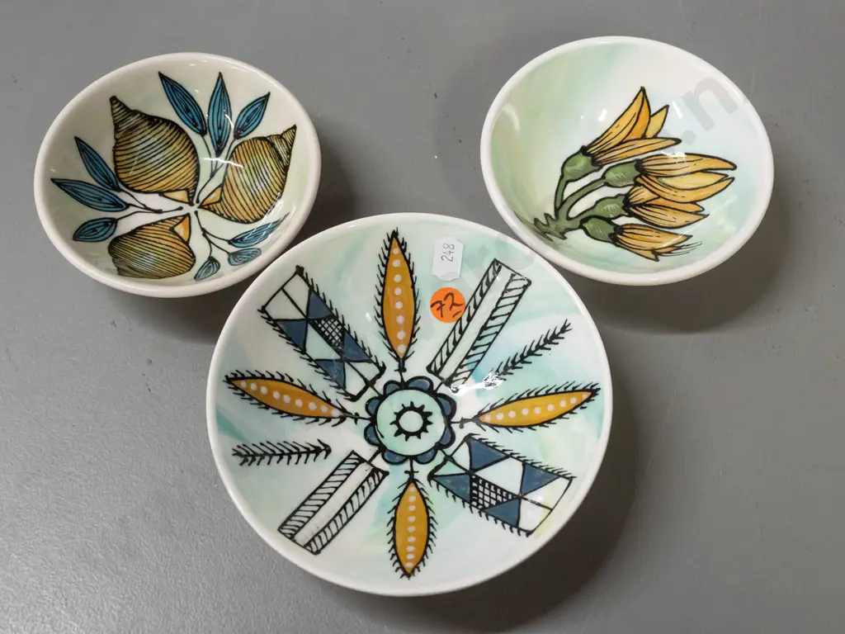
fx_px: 1123
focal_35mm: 46
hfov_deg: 41.2
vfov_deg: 31.5
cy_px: 317
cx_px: 422
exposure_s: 1/200
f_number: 5.6
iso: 3200
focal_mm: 23
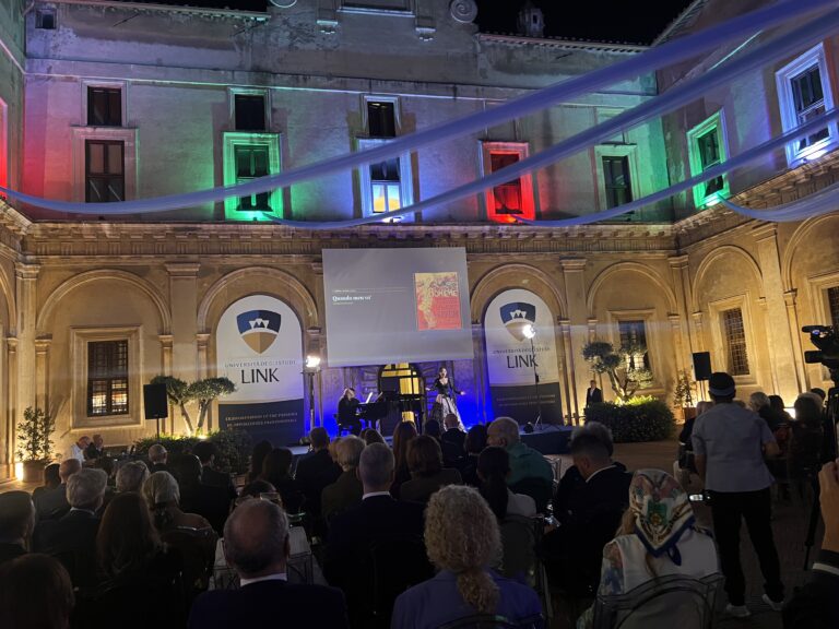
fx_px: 630
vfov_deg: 53.1
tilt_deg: +6.4
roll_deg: +3.6
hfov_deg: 67.3
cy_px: 314
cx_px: 420
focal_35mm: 26
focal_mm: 5.7
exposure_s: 1/33
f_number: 1.5
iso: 500
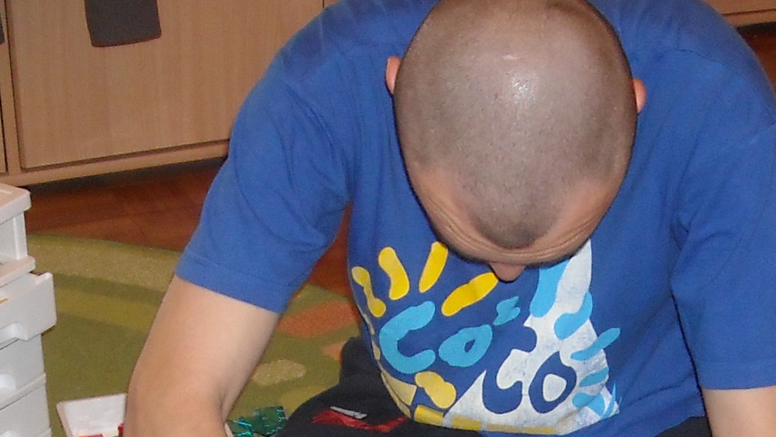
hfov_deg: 20.7
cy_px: 645
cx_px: 347
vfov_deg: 11.3
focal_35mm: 103
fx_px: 2120
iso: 200
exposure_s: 1/60
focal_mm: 5.7
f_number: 2.8
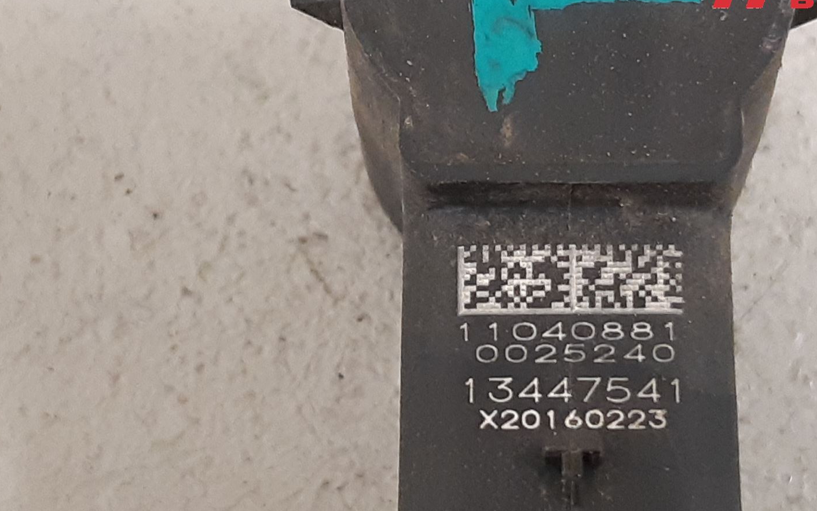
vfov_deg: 31.6
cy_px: 355
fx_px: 891
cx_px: 475
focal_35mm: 40
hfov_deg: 49.1
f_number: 1.7
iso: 250
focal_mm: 3.93
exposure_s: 1/25
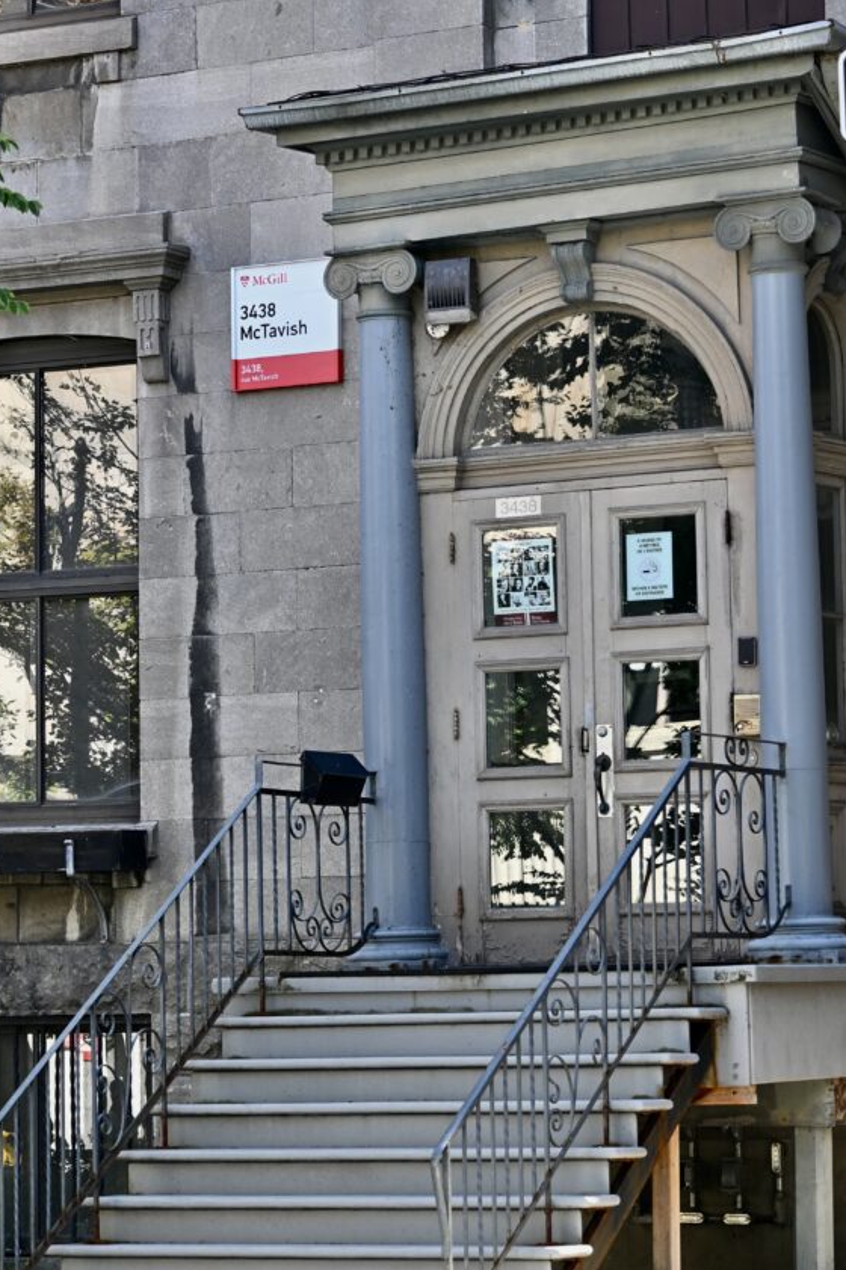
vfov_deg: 23.4
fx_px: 3069
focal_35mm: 87
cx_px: 397
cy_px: 709
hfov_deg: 15.7
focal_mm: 50
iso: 280
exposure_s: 1/250
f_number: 4.5
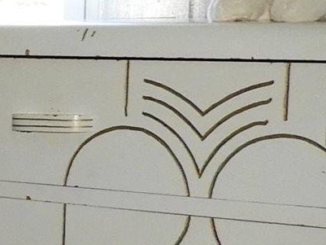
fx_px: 1733
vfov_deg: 8.1
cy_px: 189
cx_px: -555
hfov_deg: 9.2
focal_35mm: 184
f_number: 3.3
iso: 200
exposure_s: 1/30
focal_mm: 4.3
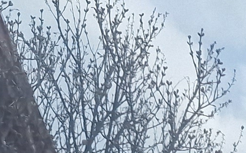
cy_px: 625
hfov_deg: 10.0
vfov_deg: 5.8
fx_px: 1280
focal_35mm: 191
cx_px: 534
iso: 50
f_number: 1.8
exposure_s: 1/1268
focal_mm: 6.4
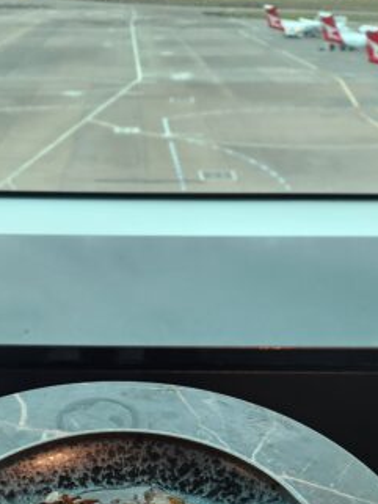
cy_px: 422
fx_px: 626
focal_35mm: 43
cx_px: 121
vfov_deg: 41.4
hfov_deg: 33.3
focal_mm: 5.4
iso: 125
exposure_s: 1/180
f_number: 1.8
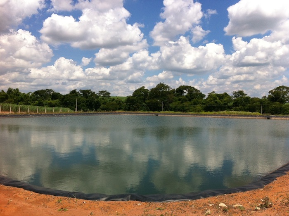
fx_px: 292
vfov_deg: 40.6
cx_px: 144
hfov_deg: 52.7
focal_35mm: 35
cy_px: 108
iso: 80
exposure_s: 1/2320
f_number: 2.8
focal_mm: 3.85
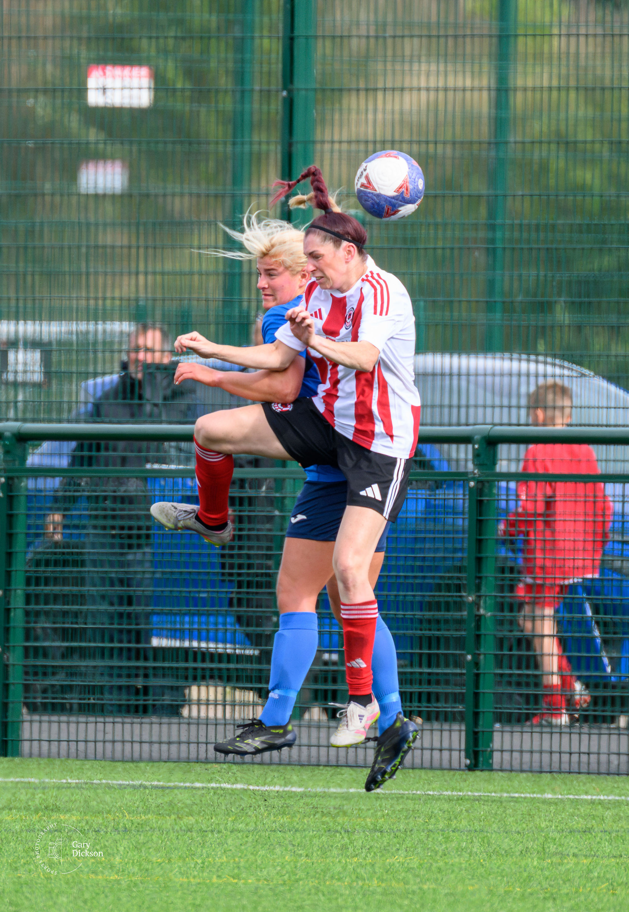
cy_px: 434
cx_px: 383
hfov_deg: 1.2
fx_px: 29088
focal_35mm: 1136
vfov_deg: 1.8
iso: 1000
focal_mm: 400
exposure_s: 1/1600
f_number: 5.6
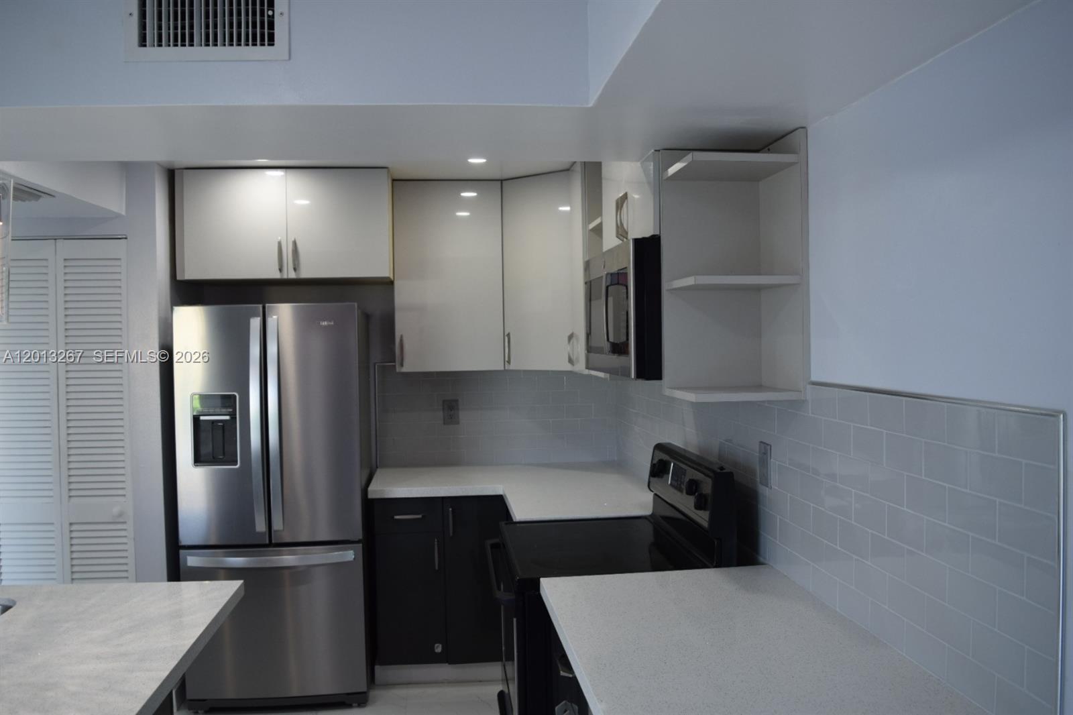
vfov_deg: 43.6
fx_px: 894
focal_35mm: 30
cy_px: 358
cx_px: 536
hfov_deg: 61.9
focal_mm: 20
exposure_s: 1/100
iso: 400
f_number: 5
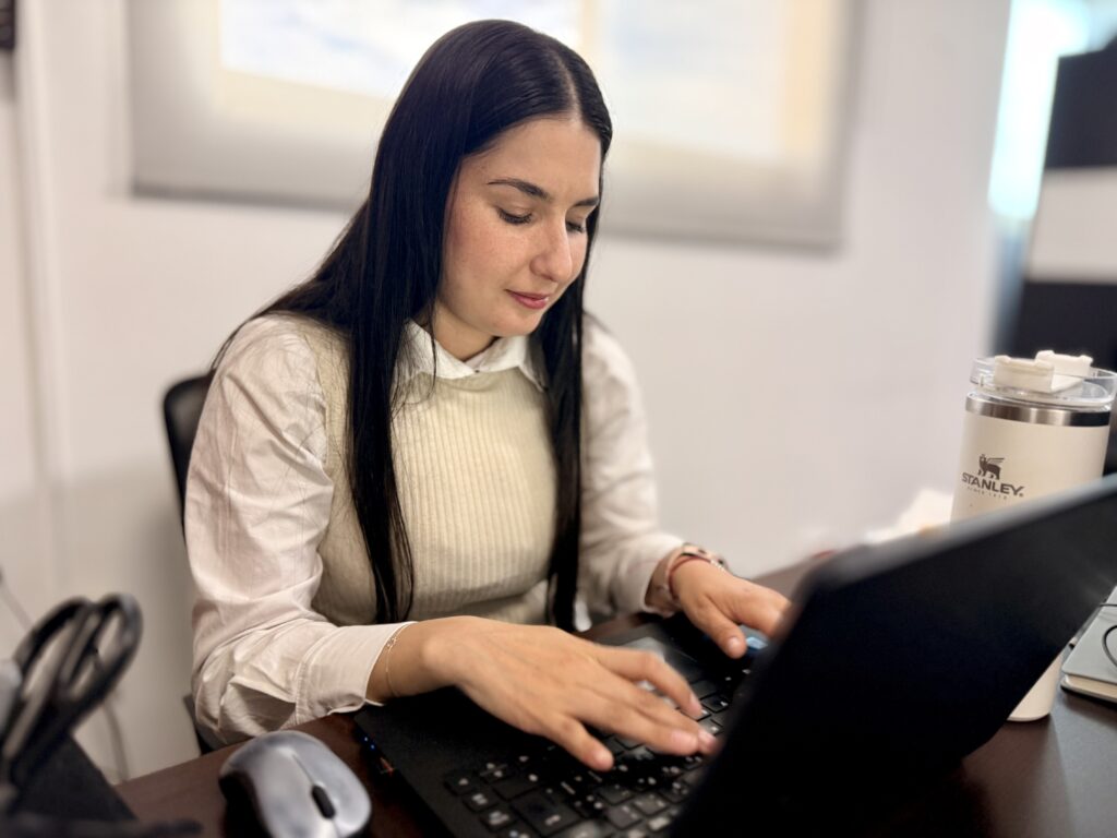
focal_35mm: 24
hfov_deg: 71.6
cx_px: 558
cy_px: 419
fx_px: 774
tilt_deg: -10.5
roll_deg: -2.1
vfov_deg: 56.8
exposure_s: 1/60
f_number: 1.78
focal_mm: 6.76
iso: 250
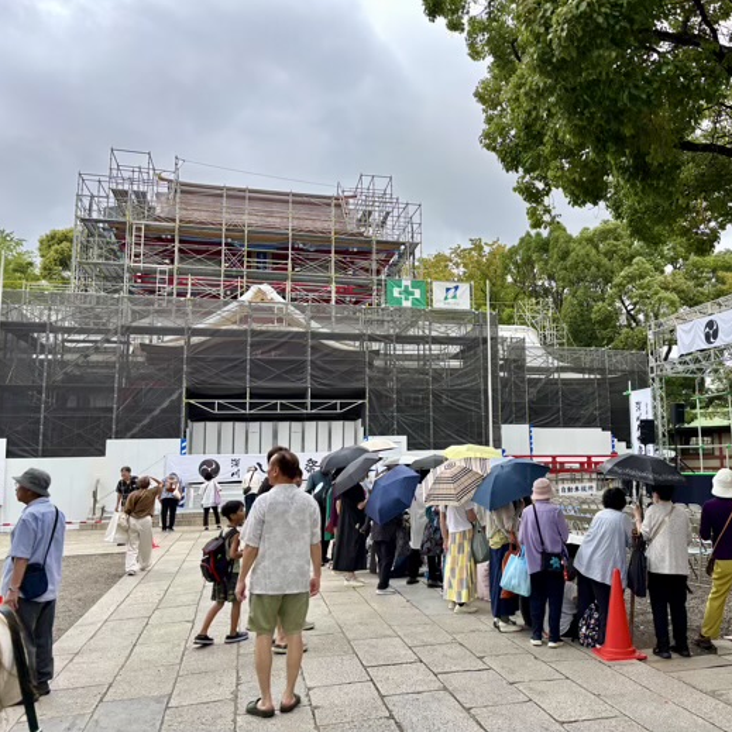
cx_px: 488
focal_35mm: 31
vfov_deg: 52.5
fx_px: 742
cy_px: 363
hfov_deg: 51.6
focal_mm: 5.96
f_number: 1.6
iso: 50
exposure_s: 1/799
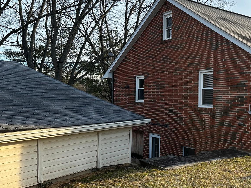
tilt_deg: -1.4
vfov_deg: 33.6
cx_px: 213
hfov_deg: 41.3
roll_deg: -1.9
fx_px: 312
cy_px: 98
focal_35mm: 43
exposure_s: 1/1473
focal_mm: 6.86
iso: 80
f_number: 1.78
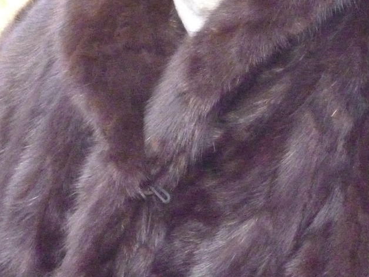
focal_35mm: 376
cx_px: 247
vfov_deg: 4.0
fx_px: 4008
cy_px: 89
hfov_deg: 5.3
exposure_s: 1/60
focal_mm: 20
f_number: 6.5
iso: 1000
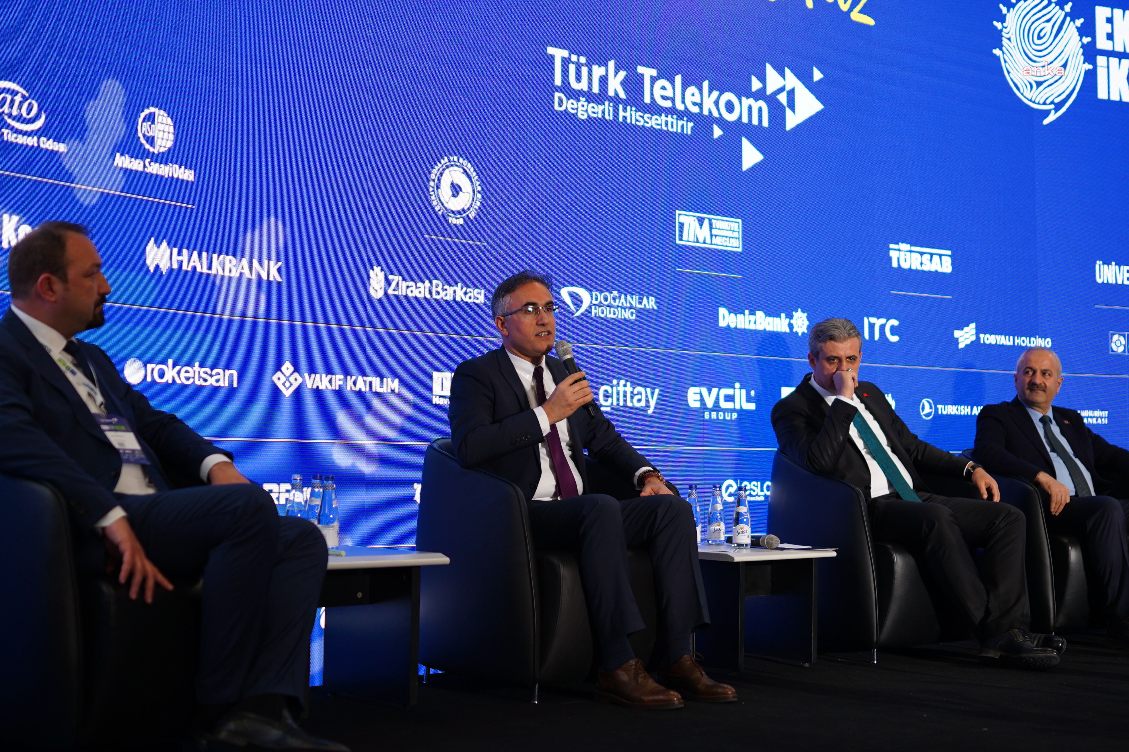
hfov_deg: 38.2
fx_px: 1631
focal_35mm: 52
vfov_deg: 26.0
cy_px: 376
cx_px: 564
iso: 200
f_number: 1.4
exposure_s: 1/160
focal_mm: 35
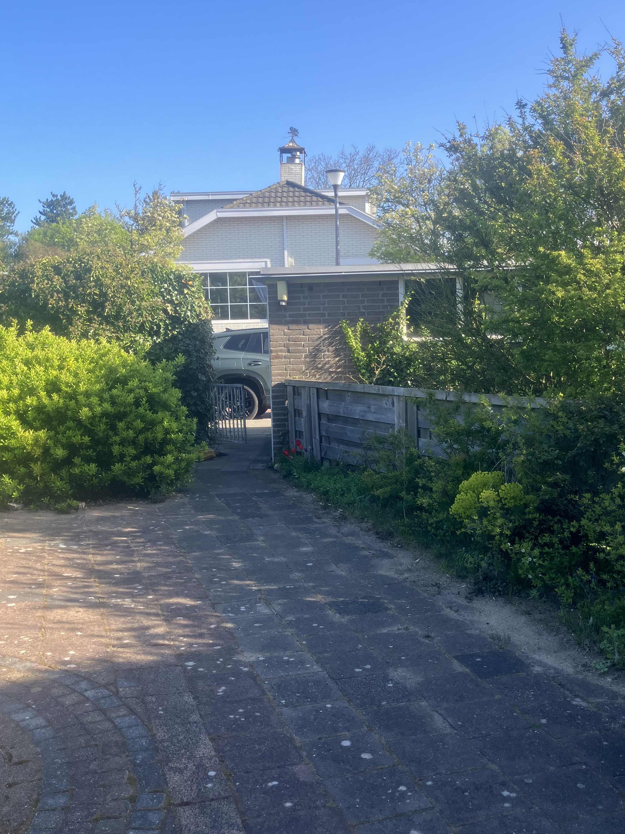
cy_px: 392
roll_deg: +1.7
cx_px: 335
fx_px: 867
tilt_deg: -3.3
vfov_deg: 51.3
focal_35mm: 36
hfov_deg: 39.6
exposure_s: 1/704
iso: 32
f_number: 1.8
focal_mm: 3.99
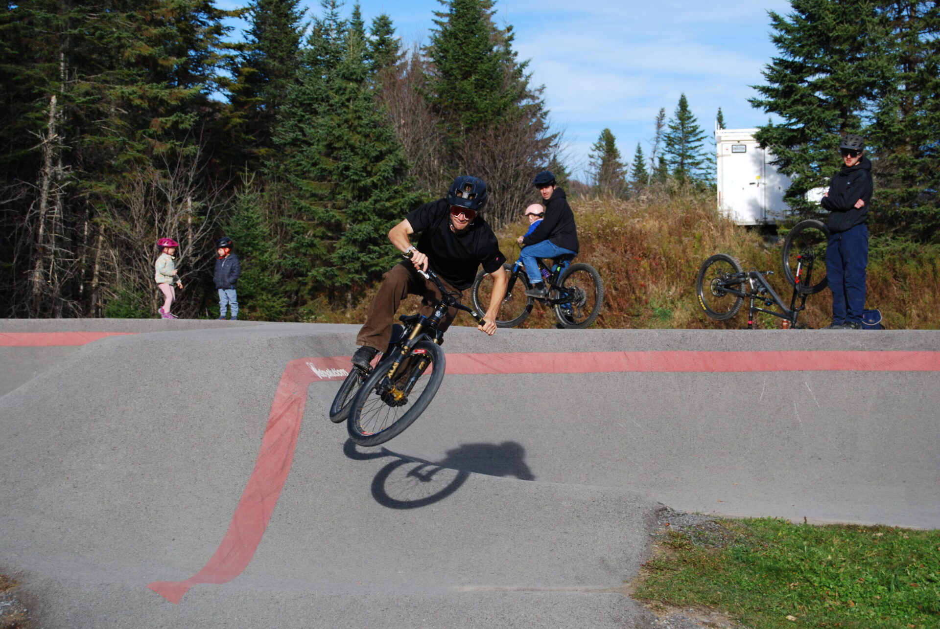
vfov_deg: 16.6
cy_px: 314
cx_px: 470
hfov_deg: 24.6
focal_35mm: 82
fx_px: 2157
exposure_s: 1/500
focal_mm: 55
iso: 200
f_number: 7.1
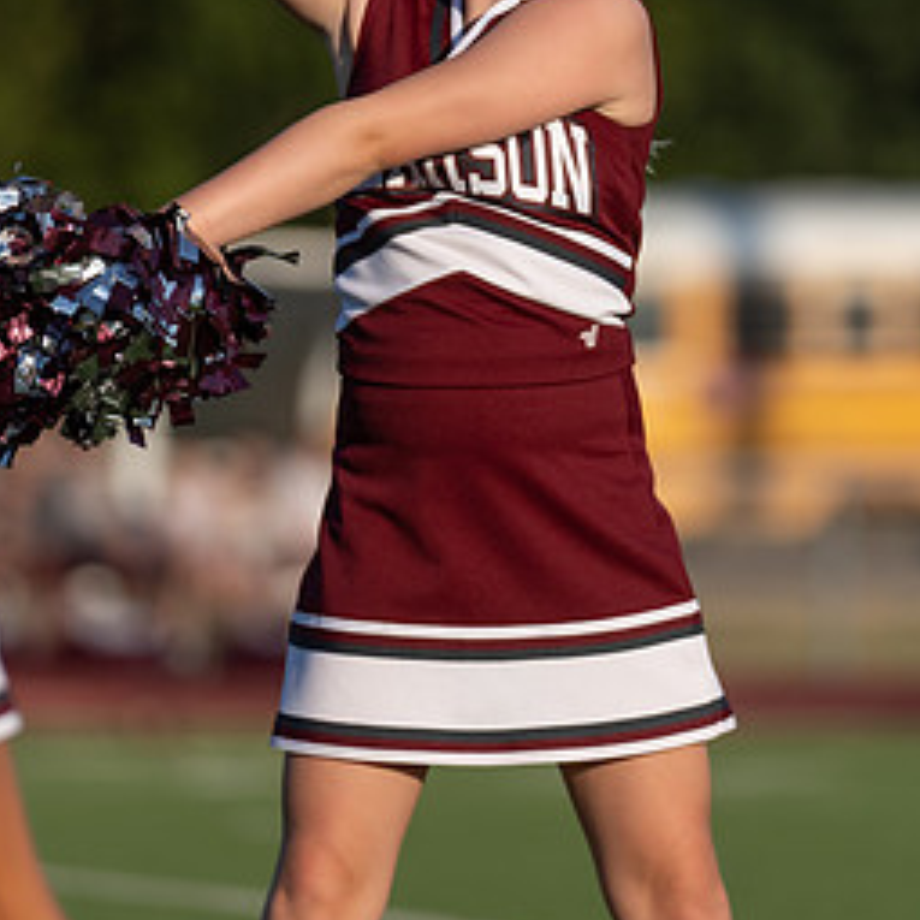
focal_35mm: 438
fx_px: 13170
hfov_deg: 4.0
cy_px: 169
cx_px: 476
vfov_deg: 4.0
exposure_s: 1/2000
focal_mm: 179
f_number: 2.8
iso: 100
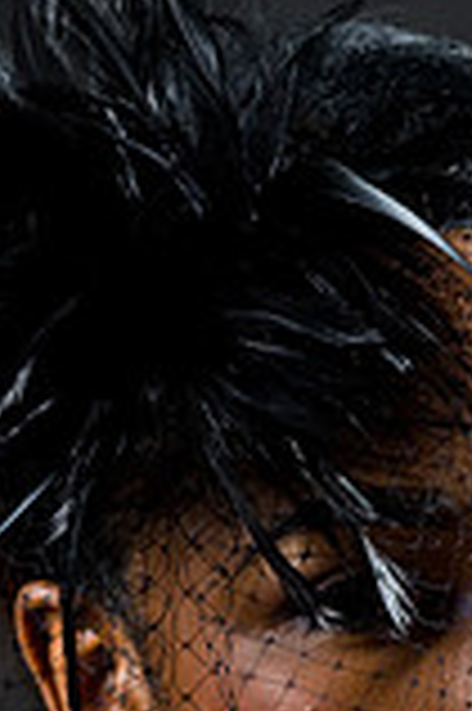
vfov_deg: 3.6
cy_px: 621
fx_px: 11253
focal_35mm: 571
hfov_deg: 2.4
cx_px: 366
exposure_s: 1/125
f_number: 5.6
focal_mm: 200
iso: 320
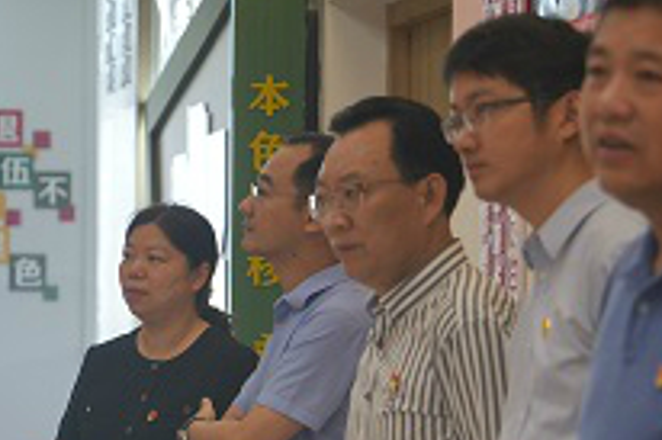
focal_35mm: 204
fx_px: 3748
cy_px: 353
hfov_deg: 10.0
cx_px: 3
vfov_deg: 6.7
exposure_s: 1/160
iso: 320
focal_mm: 70
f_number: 3.2
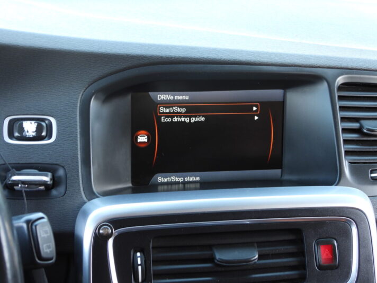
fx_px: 708
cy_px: 142
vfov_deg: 22.6
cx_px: 188
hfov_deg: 29.8
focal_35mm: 65
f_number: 3.5
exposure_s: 1/30
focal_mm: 11.7
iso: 125
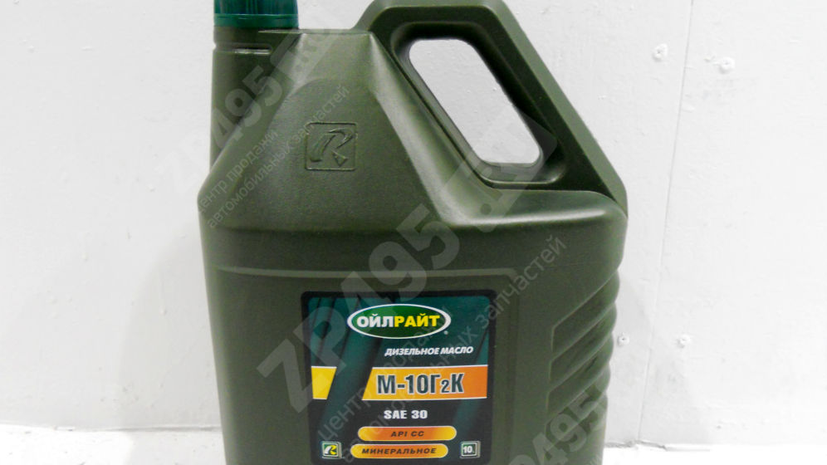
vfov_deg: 33.6
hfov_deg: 56.6
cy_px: 278
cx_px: 414
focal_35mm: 35
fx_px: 767
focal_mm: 5.8
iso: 400
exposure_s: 1/30
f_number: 3.5
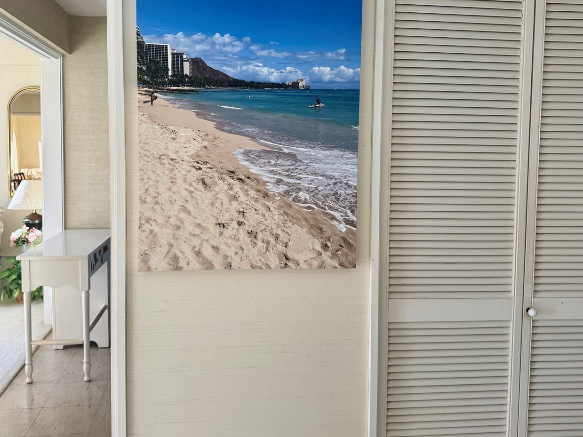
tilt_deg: -4.0
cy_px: 179
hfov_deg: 58.2
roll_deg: -0.5
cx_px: 262
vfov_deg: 45.2
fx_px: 522
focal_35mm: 31
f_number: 1.78
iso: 80
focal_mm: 6.76
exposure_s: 1/302
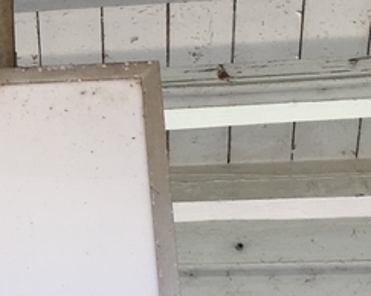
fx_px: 1536
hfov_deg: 12.8
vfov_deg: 11.0
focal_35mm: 140
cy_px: 98
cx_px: -238
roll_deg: -2.4
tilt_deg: +31.0
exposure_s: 1/154
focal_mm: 4.15
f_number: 2.2
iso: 25
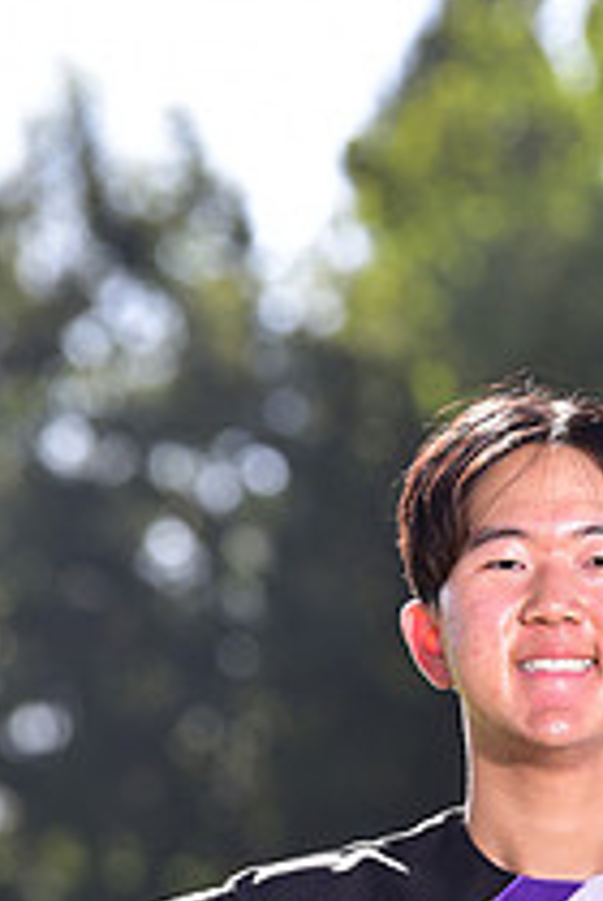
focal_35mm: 416
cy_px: 1151
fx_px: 10417
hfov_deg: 3.3
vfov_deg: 4.9
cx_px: 575
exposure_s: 1/250
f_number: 4.5
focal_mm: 150
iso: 100
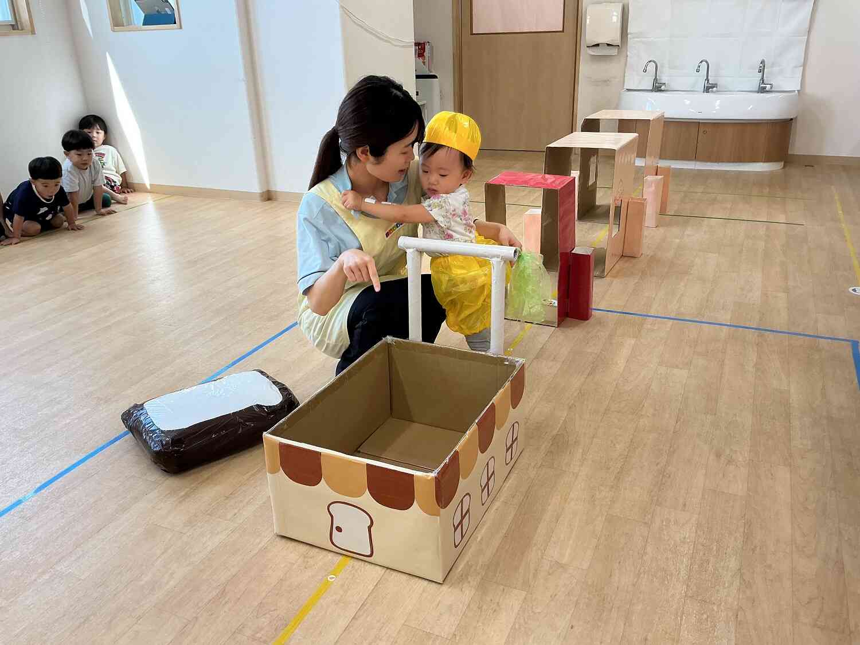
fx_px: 720
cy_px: 322
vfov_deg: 48.2
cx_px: 430
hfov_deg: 61.7
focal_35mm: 29
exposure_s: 1/120
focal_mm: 3
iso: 40
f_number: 1.8
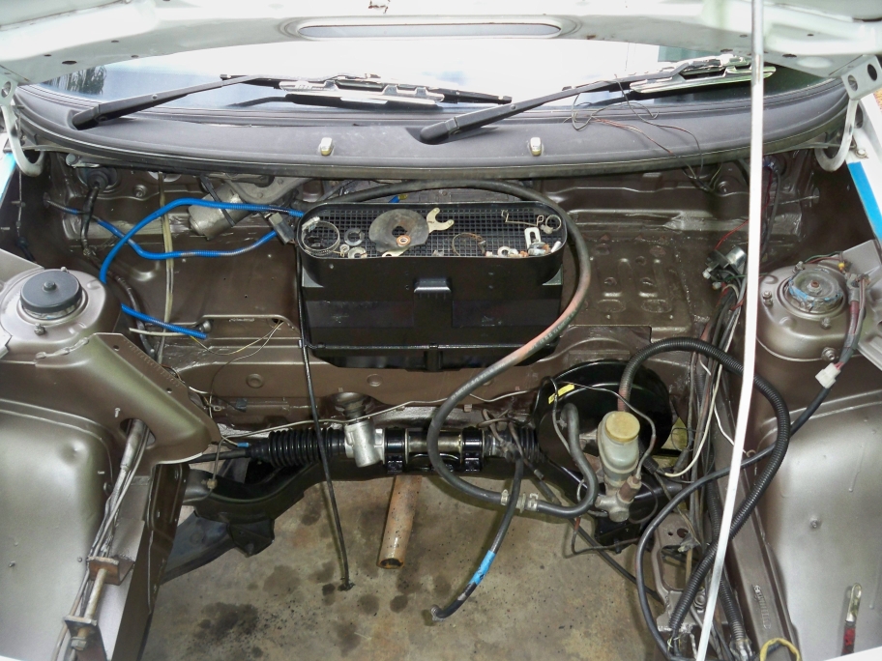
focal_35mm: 35
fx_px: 892
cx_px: 441
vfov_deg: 40.7
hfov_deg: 52.6
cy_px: 330
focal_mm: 6.3
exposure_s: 1/30
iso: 200
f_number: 3.1
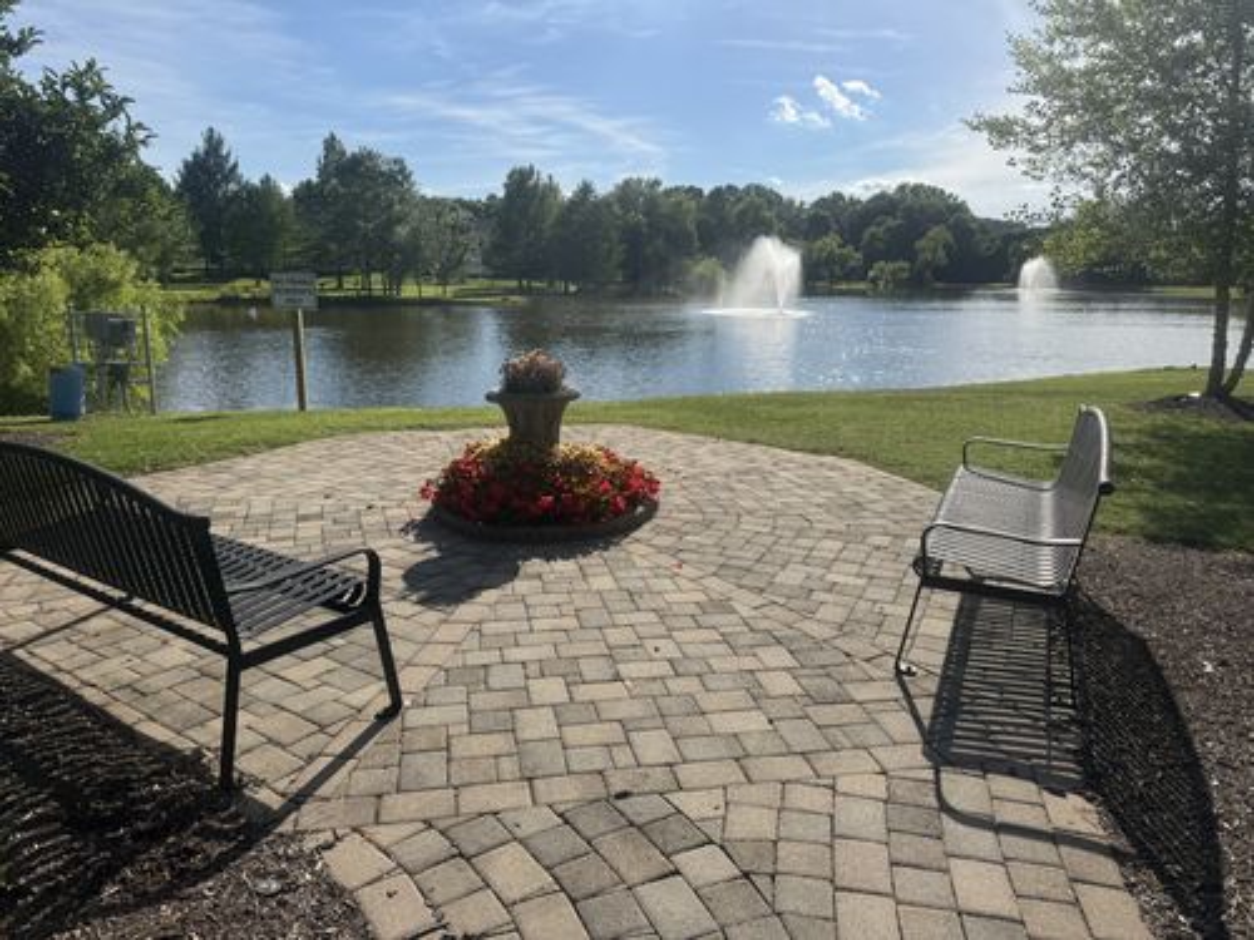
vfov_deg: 56.8
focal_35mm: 24
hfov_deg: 71.6
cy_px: 470
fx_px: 869
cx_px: 627
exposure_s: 1/6173
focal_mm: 6.76
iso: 80
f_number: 1.78
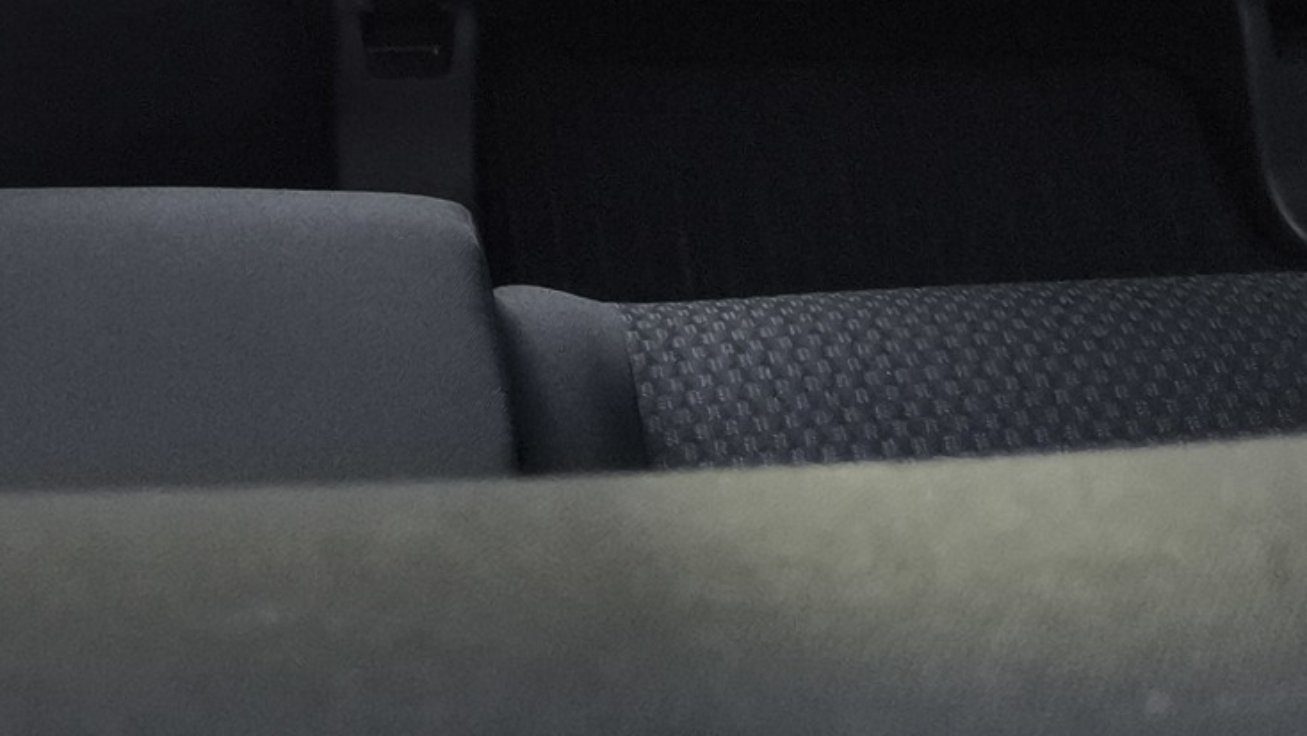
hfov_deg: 21.9
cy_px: -627
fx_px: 3293
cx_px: 96
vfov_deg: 11.7
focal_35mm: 95
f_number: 1.7
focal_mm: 4.71
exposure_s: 1/120
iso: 175
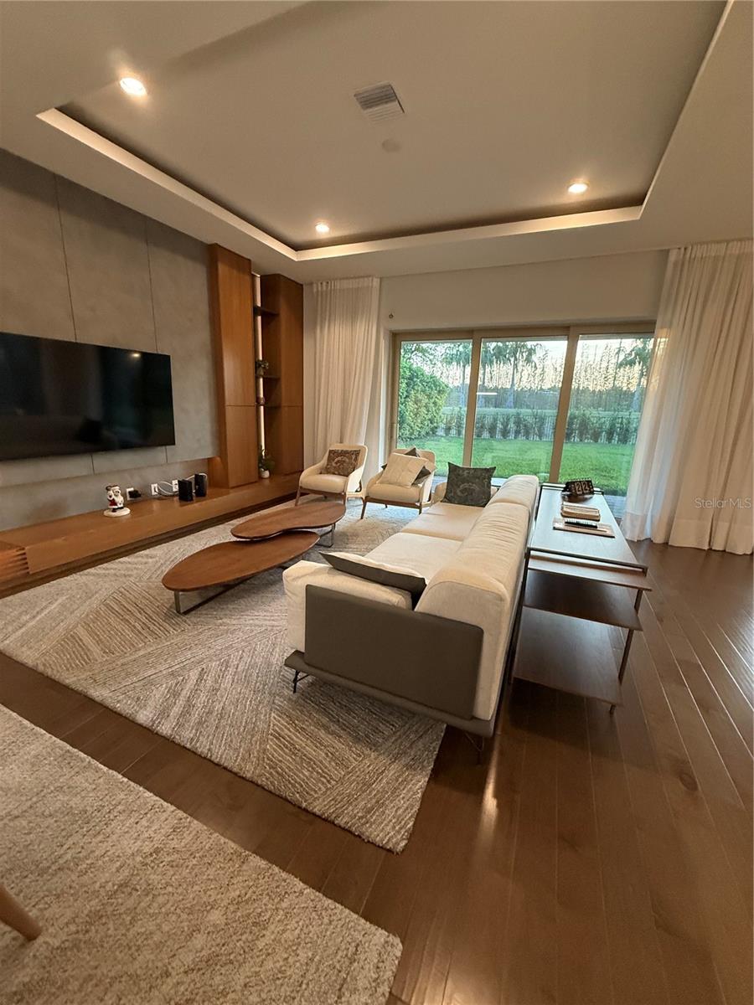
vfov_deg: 102.1
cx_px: 377
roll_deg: -1.6
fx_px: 407
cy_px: 502
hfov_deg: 85.7
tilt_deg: -13.2
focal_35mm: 14
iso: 400
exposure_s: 1/120
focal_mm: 2.22
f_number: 2.2
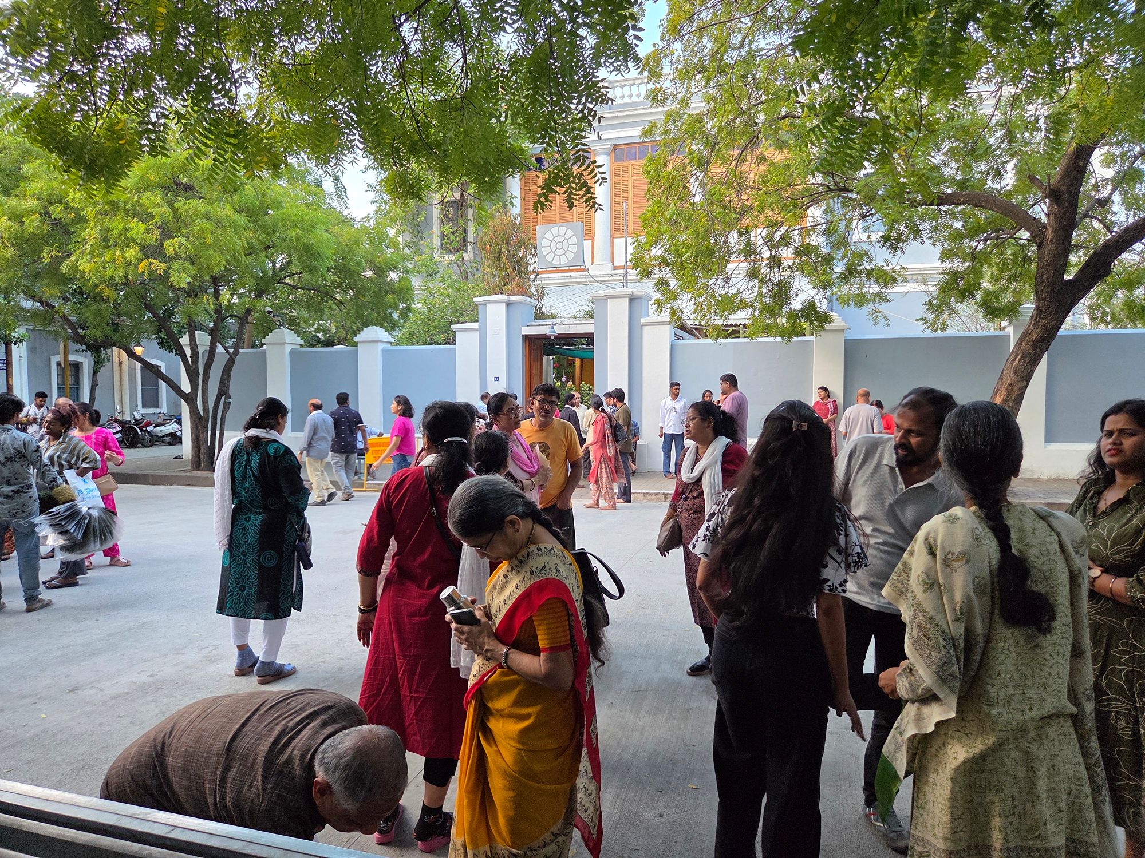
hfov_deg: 73.9
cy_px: 429
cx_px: 572
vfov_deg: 58.9
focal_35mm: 23
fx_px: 761
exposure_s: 1/100
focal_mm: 5.4
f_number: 1.8
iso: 100
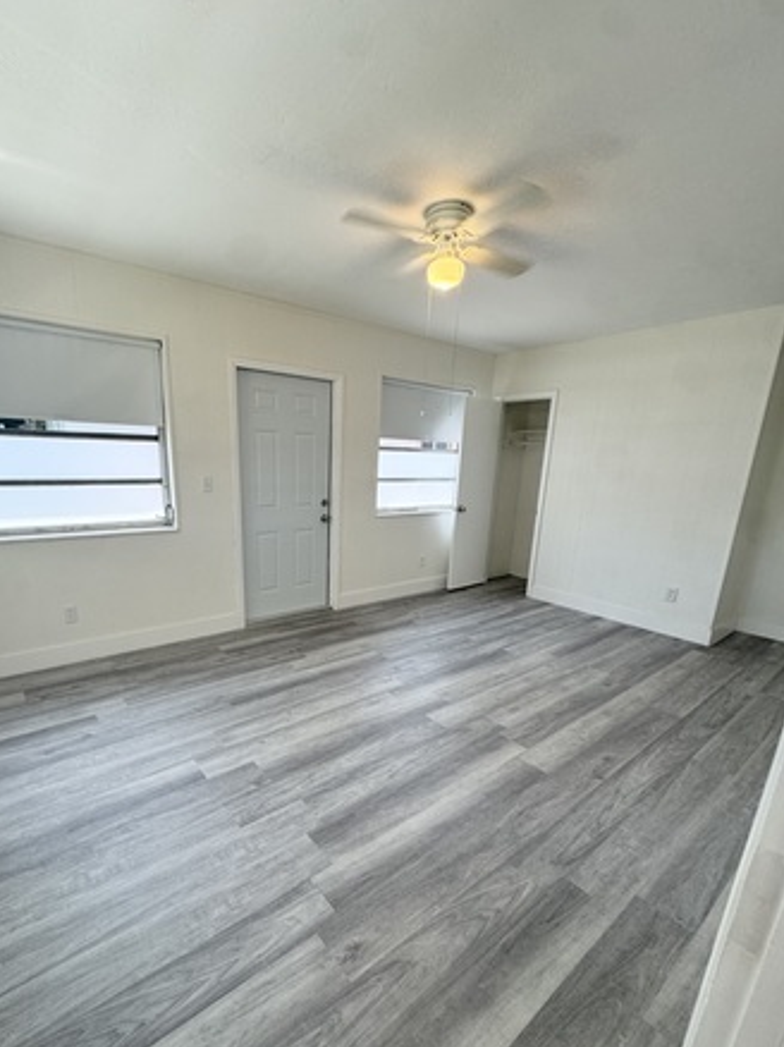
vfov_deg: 94.0
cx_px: 353
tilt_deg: -16.3
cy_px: 593
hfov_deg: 77.8
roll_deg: -1.2
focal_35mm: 16
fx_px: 484
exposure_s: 1/99
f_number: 2.2
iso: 125
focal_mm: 2.22
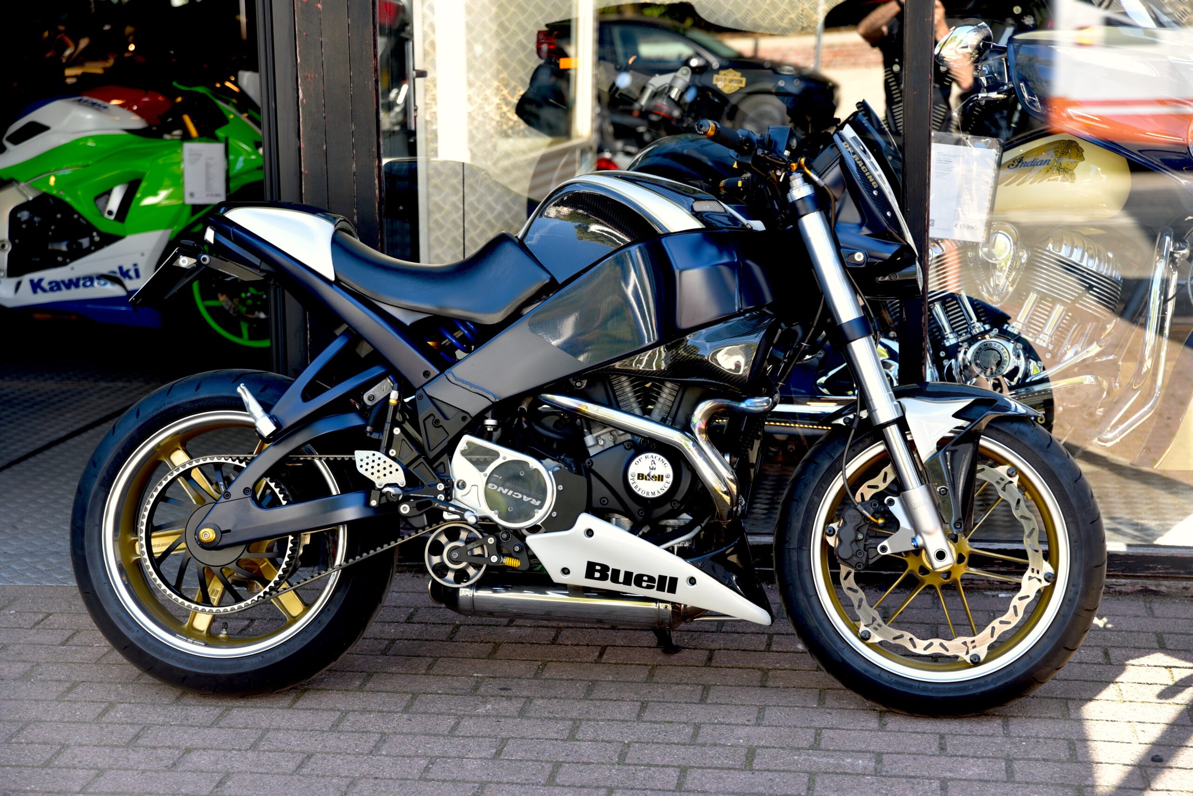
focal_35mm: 70
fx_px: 2321
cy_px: 398
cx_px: 596
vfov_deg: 19.5
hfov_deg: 28.8
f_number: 4
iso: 100
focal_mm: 70
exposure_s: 1/60
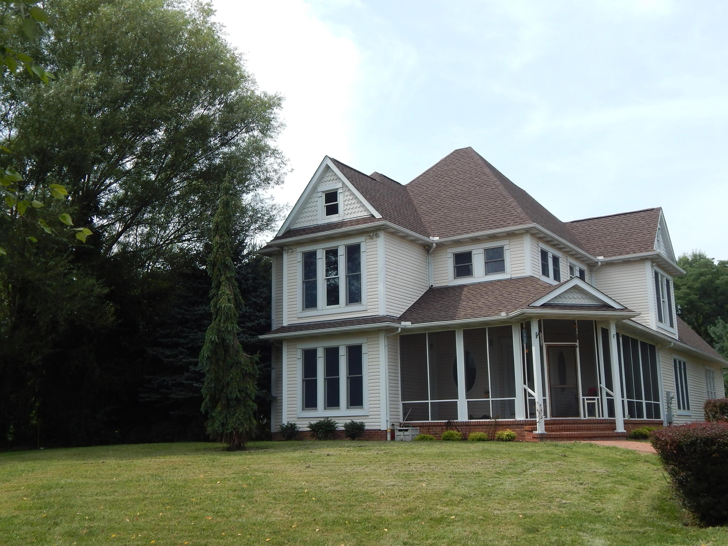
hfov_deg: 49.0
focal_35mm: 38
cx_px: 364
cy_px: 273
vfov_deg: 37.7
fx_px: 799
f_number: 3.4
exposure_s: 1/1000
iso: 125
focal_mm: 6.8
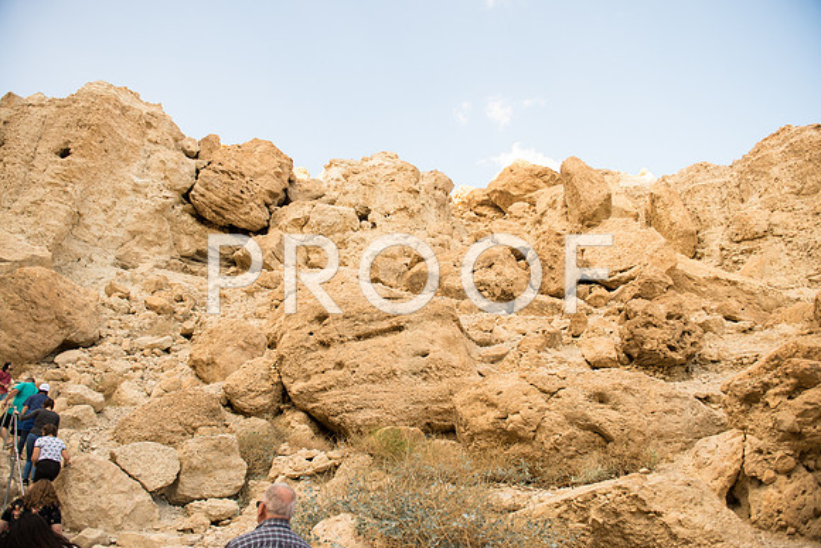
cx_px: 410
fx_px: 547
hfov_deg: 73.7
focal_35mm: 24
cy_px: 274
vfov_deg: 53.2
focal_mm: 24
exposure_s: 1/800
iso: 200
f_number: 2.8
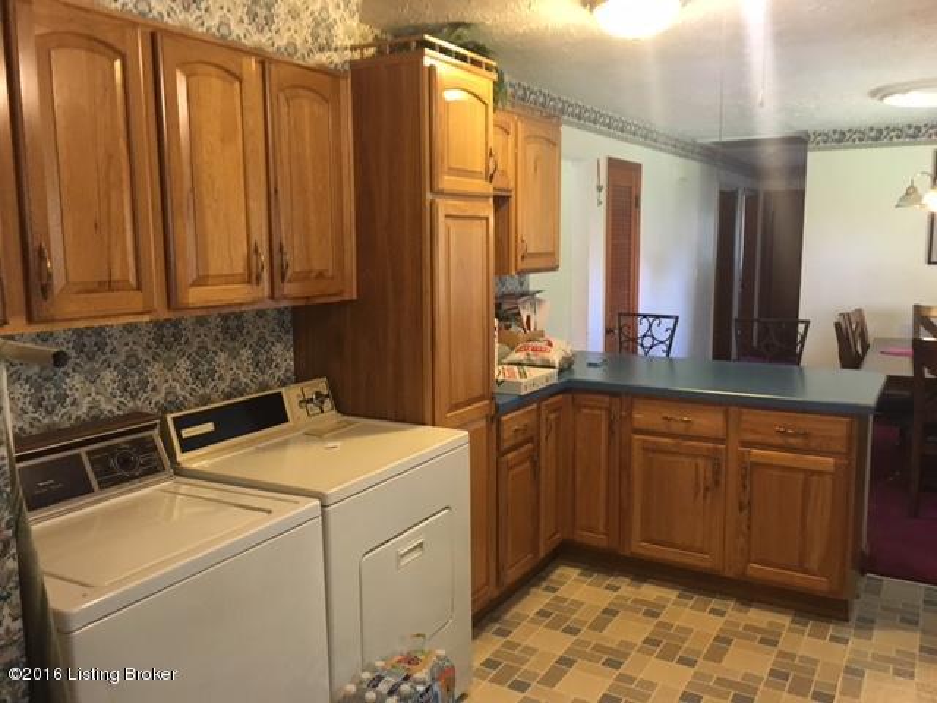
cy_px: 352
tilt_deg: -6.8
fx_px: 785
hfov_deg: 61.7
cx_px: 468
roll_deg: +1.3
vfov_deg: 48.2
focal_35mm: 29
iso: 250
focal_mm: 4.15
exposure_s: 1/30
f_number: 2.2
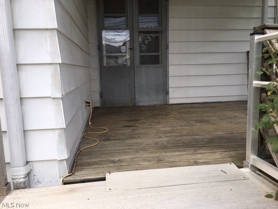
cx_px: 139
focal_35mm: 29
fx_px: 233
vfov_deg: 48.2
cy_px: 104
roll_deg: +1.7
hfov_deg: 61.7
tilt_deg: -6.7
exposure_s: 1/447
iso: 25
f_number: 2.2
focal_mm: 4.15
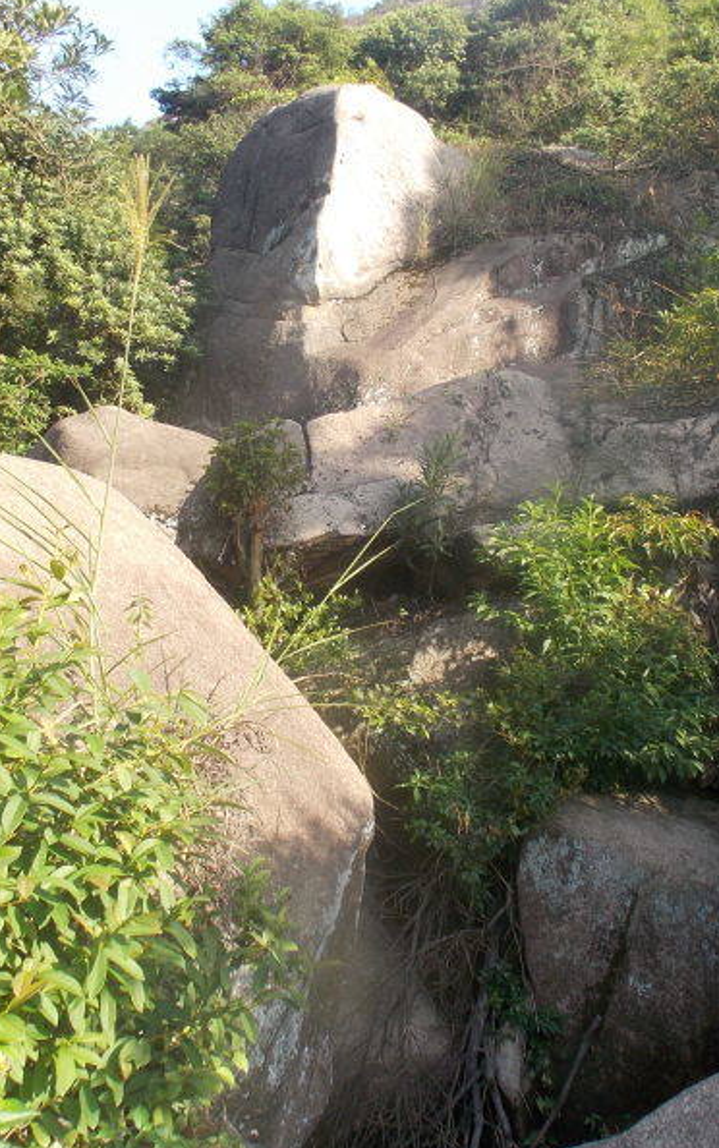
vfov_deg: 47.2
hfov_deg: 30.5
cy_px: 582
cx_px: 414
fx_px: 1315
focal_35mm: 42
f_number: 3.1
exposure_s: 1/200
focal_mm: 4
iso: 80
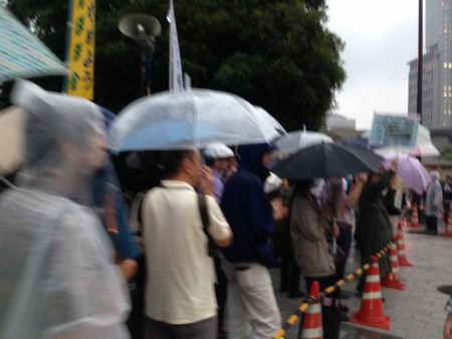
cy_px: 170
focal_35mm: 33
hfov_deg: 55.3
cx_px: 226
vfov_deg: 43.0
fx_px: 431
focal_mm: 4.13
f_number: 2.4
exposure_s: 1/20
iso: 250
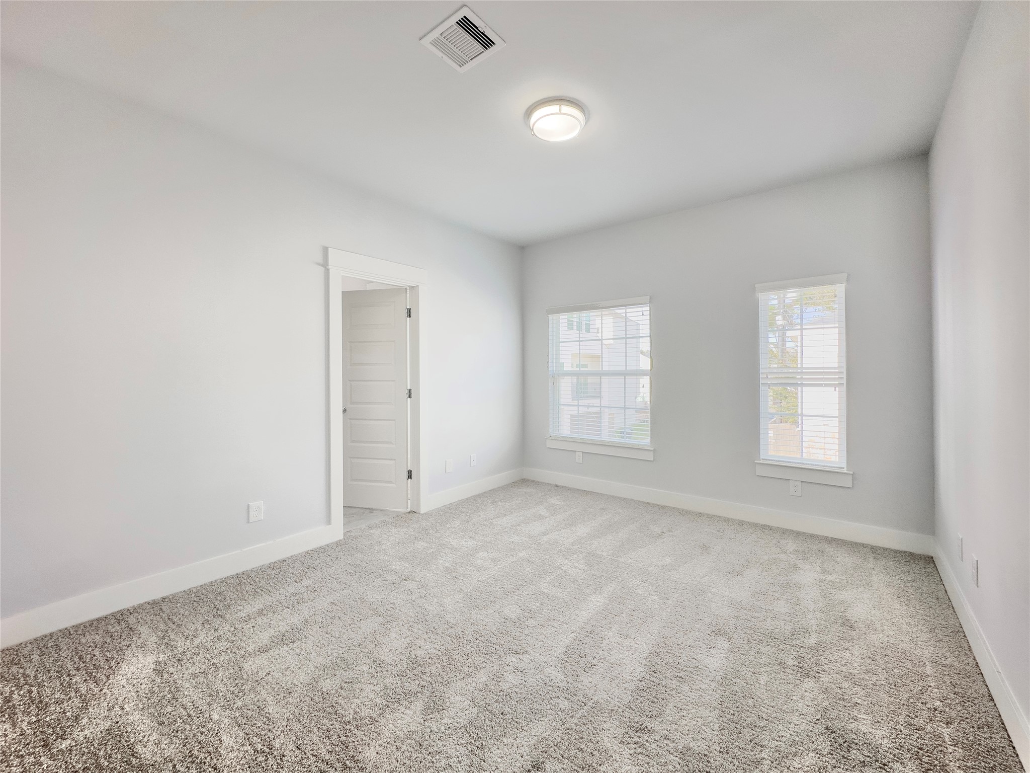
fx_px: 417
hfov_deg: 102.1
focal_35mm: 14
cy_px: 386
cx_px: 515
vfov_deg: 85.7
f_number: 2.2
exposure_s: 1/120
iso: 64
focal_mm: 2.22
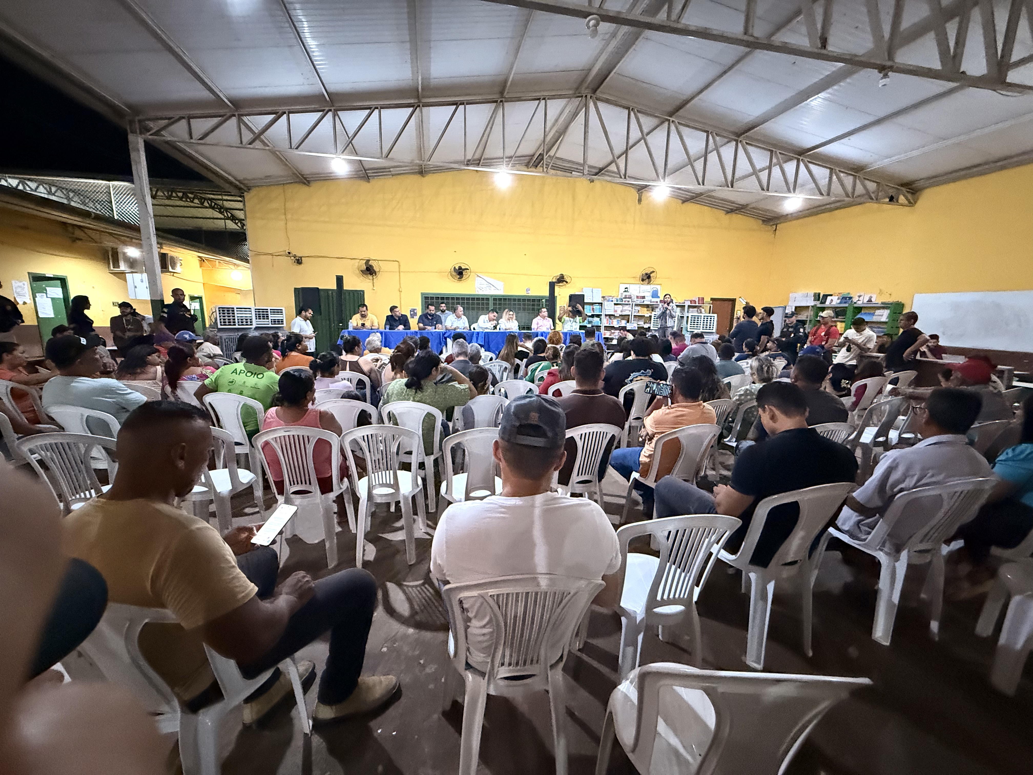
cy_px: 388
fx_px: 418
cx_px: 516
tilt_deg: -10.5
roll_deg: -1.1
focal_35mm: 14
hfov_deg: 102.1
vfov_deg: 85.7
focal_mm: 2.22
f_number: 2.2
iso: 1000
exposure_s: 1/40
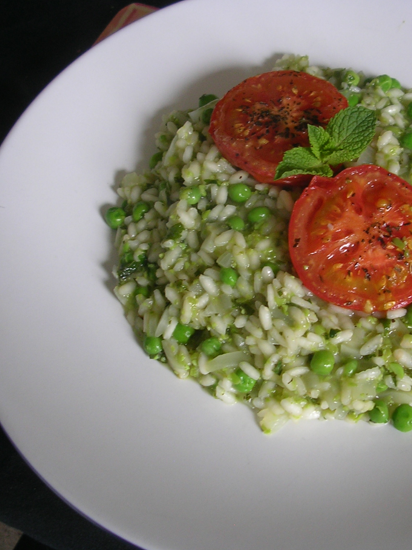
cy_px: 276
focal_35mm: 51
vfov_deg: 37.5
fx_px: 810
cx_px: 290
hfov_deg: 28.3
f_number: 2.8
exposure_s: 1/8.3
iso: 50
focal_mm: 5.8
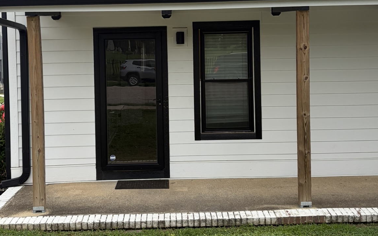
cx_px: 175
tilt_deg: -0.2
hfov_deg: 41.0
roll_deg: -0.1
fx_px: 505
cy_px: 62
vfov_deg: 26.0
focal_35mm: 49
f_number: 1.6
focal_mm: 5.96
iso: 50
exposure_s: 1/1799
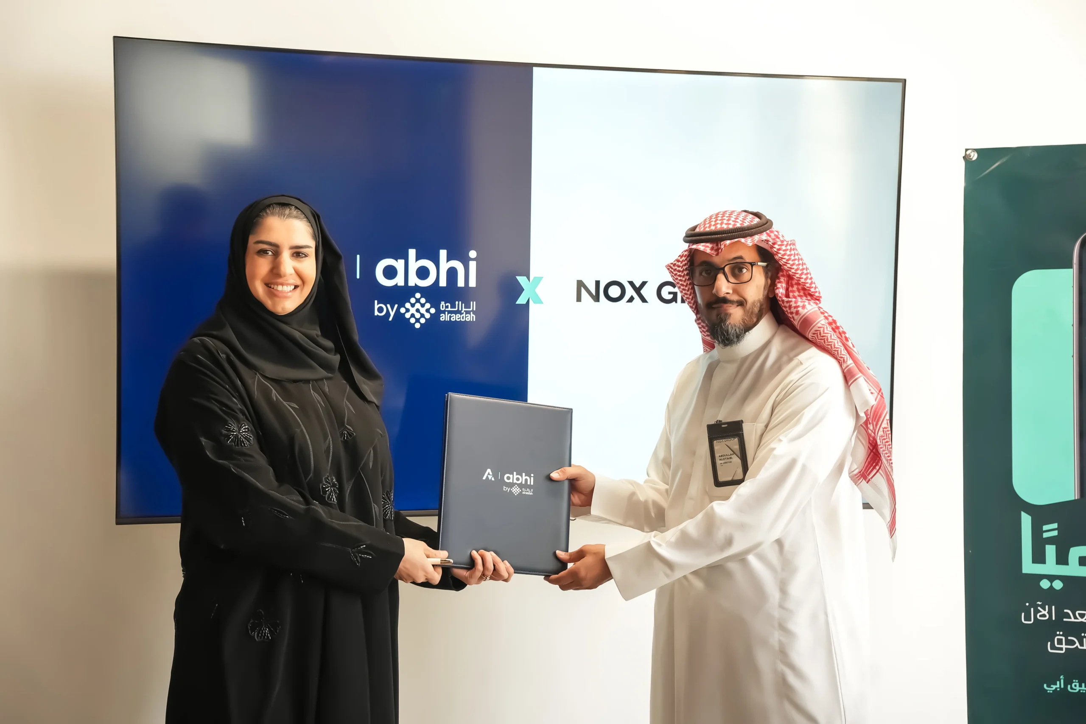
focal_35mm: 48
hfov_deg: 41.3
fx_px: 1442
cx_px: 543
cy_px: 362
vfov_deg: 28.2
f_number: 4
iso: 1000
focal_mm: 47.8
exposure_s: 1/125
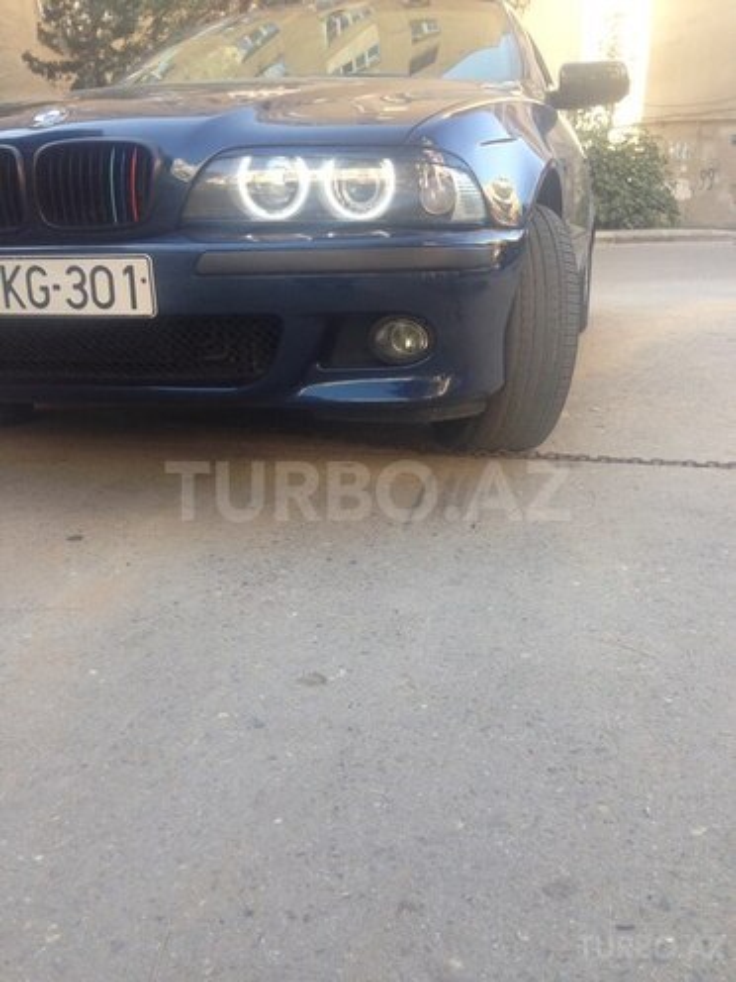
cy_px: 491
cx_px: 368
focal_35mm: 33
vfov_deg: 55.4
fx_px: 936
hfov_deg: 42.9
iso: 64
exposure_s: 1/120
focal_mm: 4.12
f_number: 2.4
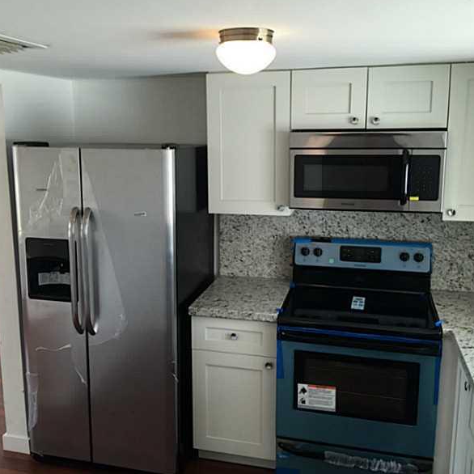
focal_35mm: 35
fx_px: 542
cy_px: 233
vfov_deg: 47.2
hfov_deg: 47.2
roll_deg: -0.5
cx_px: 225
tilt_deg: -10.9
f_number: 2.2
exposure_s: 1/60
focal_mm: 4.15
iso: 32
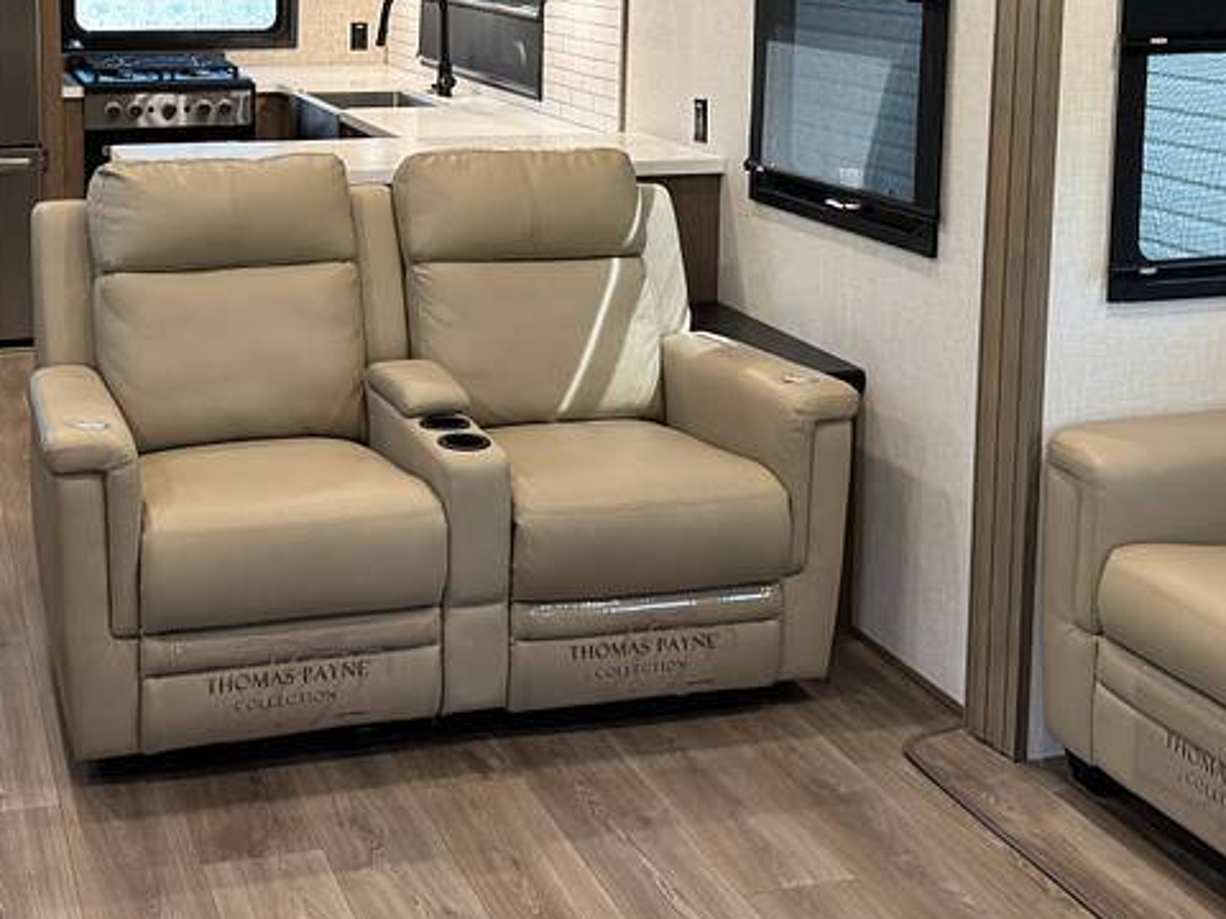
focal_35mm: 50
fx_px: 1771
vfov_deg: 28.1
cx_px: 401
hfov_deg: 37.7
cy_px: 112
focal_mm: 6.76
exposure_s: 1/50
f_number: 1.78
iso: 200
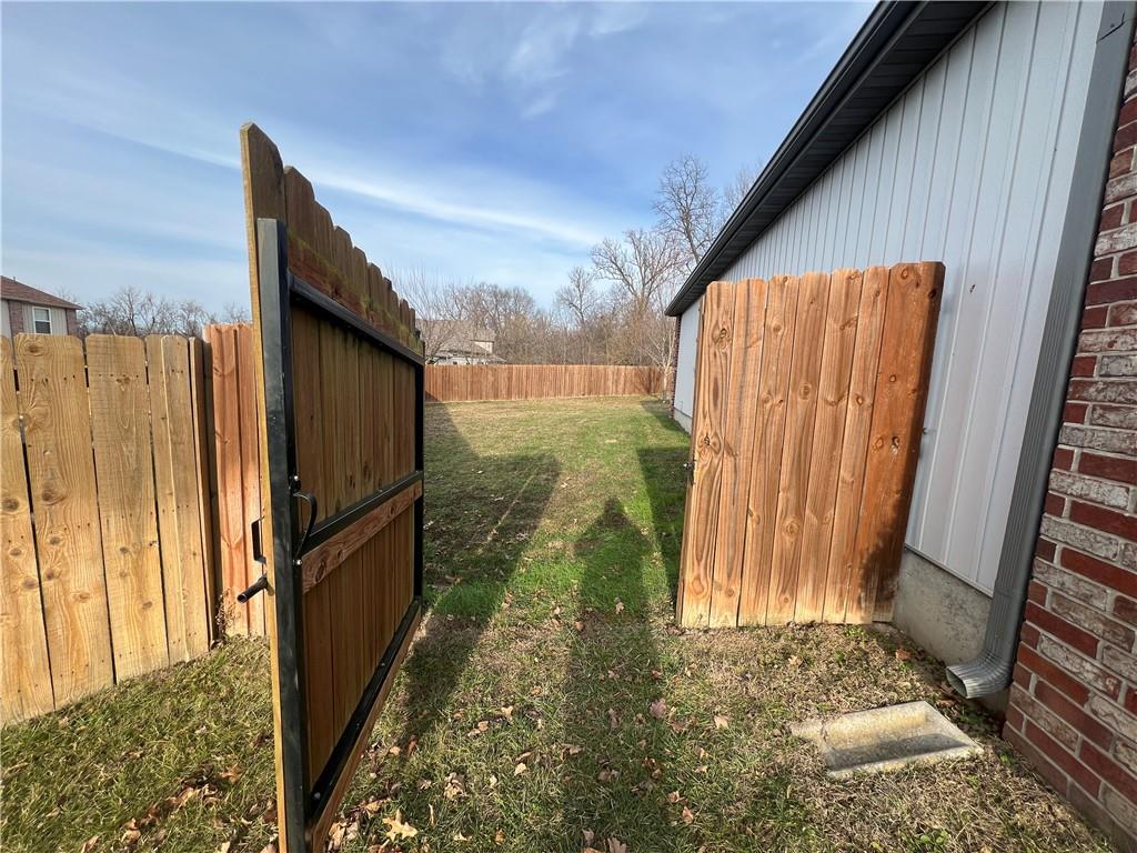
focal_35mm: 13
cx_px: 568
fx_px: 427
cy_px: 426
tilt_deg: -6.9
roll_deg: -2.4
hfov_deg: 106.2
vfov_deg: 89.9
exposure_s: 1/438
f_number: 1.8
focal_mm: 1.57
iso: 32
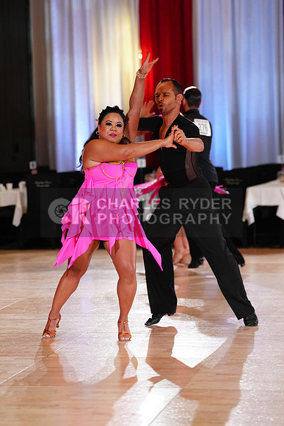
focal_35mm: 110
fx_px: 1301
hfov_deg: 12.5
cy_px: 213
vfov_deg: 18.6
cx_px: 142
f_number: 2.8
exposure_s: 1/400
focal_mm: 110
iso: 1600
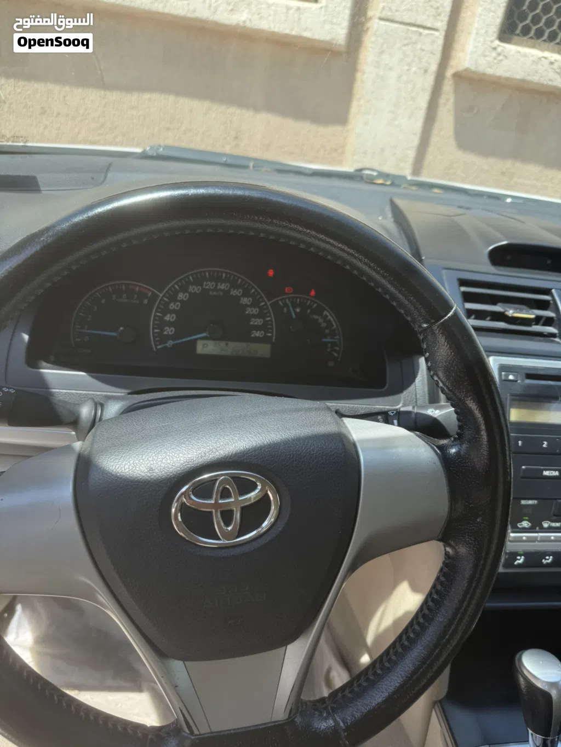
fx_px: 519
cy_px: 374
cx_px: 280
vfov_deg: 71.6
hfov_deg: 56.8
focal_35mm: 24
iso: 80
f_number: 1.78
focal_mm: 6.76
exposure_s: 1/1091
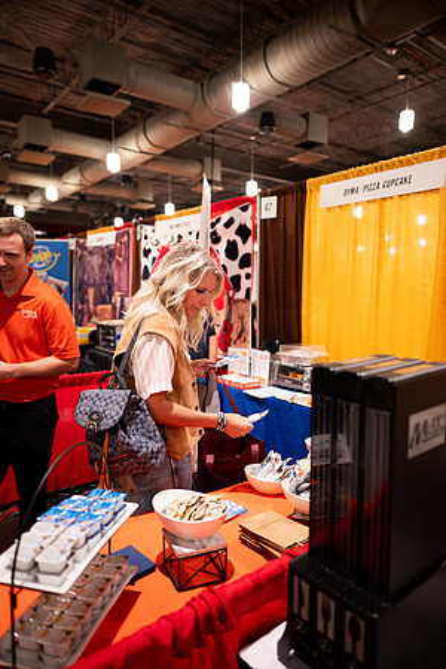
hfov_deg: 53.1
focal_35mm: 24
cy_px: 334
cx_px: 223
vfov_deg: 73.7
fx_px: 446
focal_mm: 24
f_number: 1.8
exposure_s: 1/200
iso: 1250
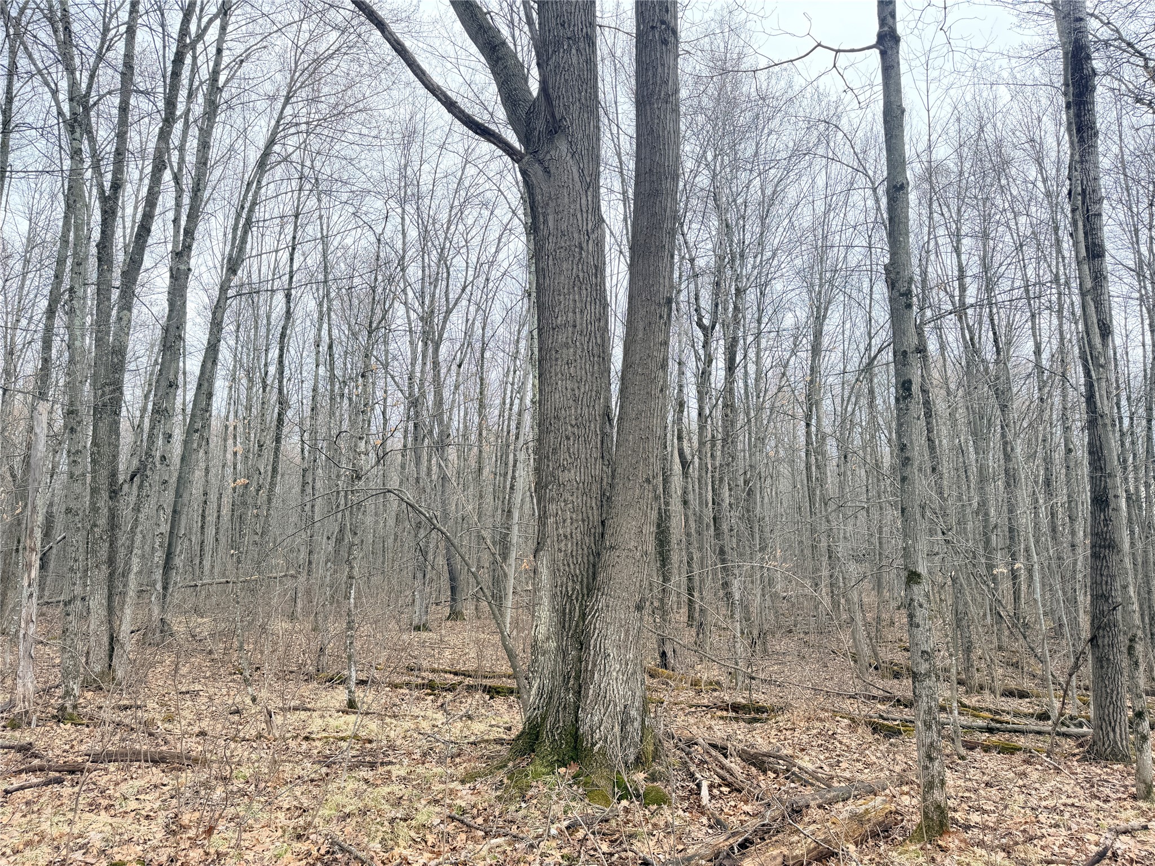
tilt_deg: +9.3
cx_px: 578
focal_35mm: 24
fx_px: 801
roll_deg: +0.7
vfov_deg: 56.8
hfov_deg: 71.6
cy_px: 433
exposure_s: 1/412
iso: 100
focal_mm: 6.76
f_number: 1.78
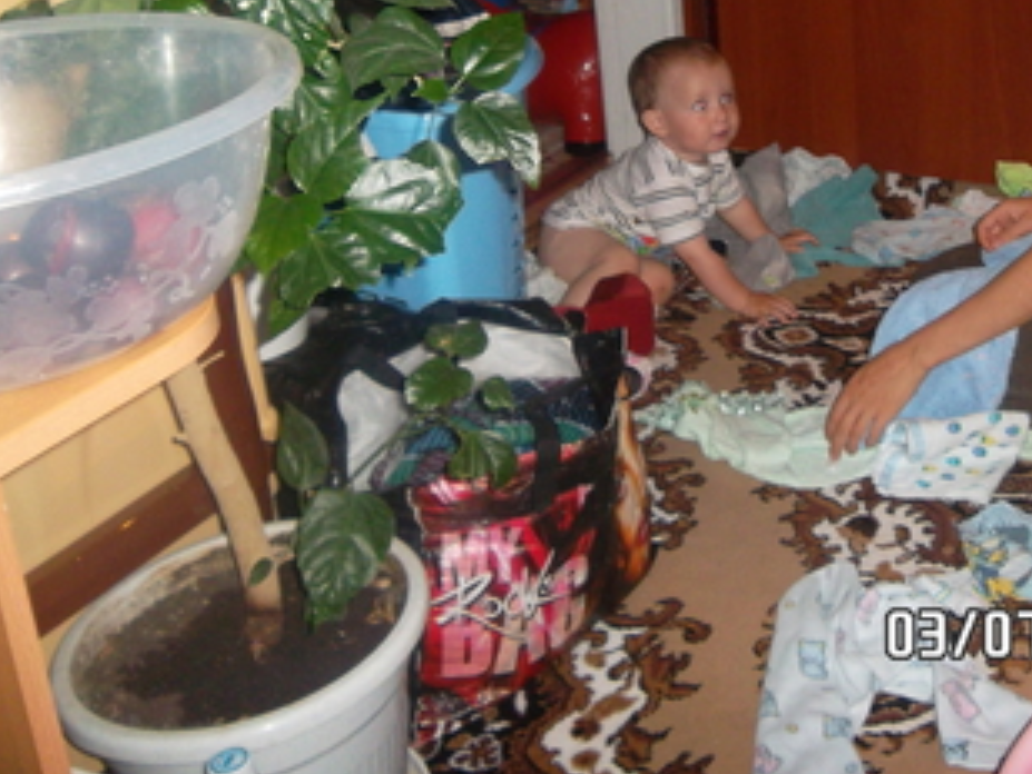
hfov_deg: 38.0
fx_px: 1432
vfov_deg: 29.2
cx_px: 848
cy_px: 98
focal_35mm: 48
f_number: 3.5
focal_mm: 4.9
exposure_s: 1/45
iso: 200
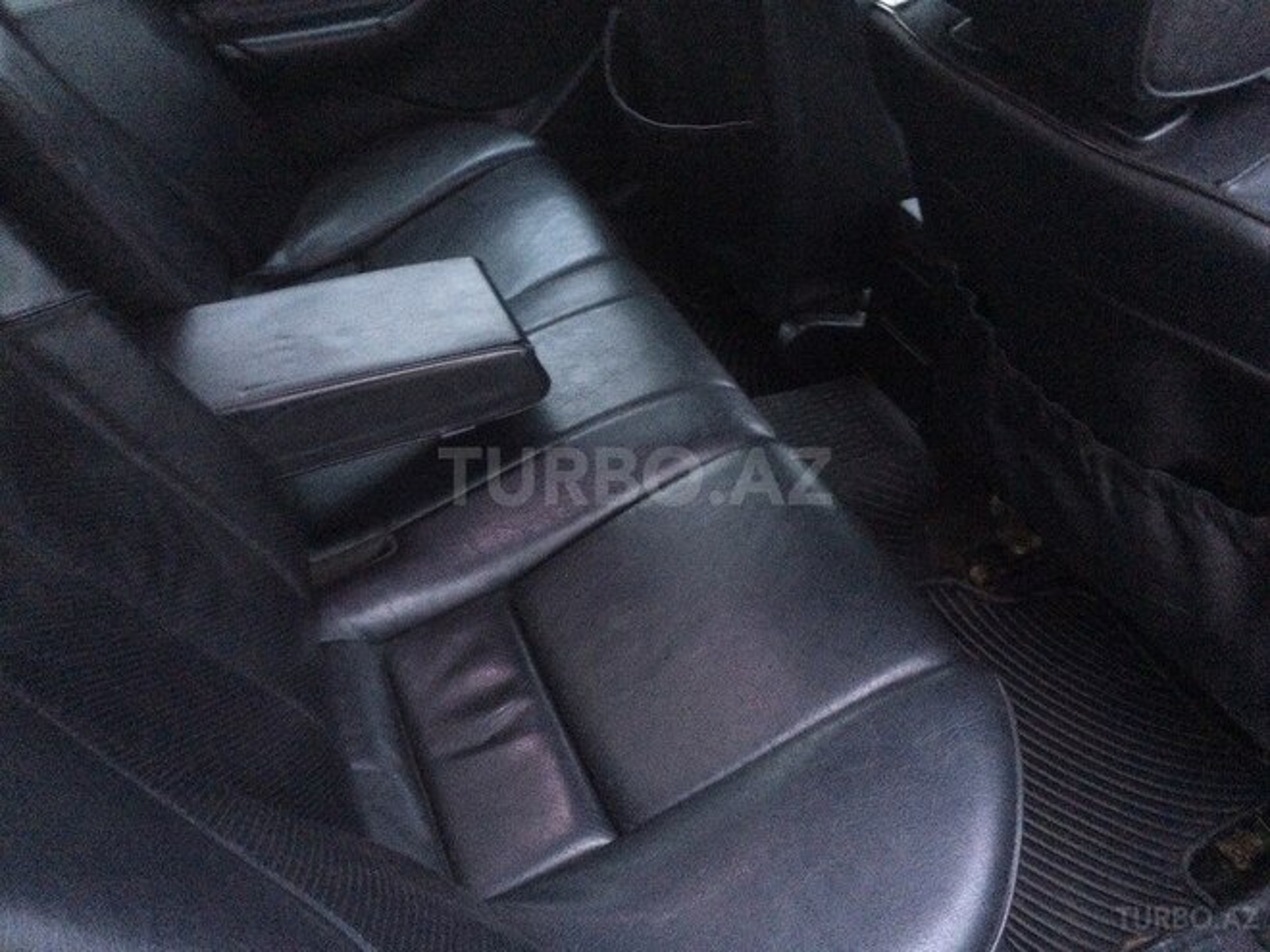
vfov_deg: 48.2
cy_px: 476
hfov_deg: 61.7
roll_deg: -3.4
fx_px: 1064
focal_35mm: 29
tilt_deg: -37.9
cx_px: 635
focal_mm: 4.15
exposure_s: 1/17
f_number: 2.2
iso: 640
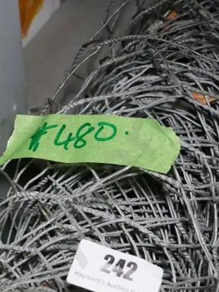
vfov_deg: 18.5
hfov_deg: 14.0
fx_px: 894
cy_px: 192
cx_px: 103
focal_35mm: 106
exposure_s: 1/250
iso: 3200
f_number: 4.5
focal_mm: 22
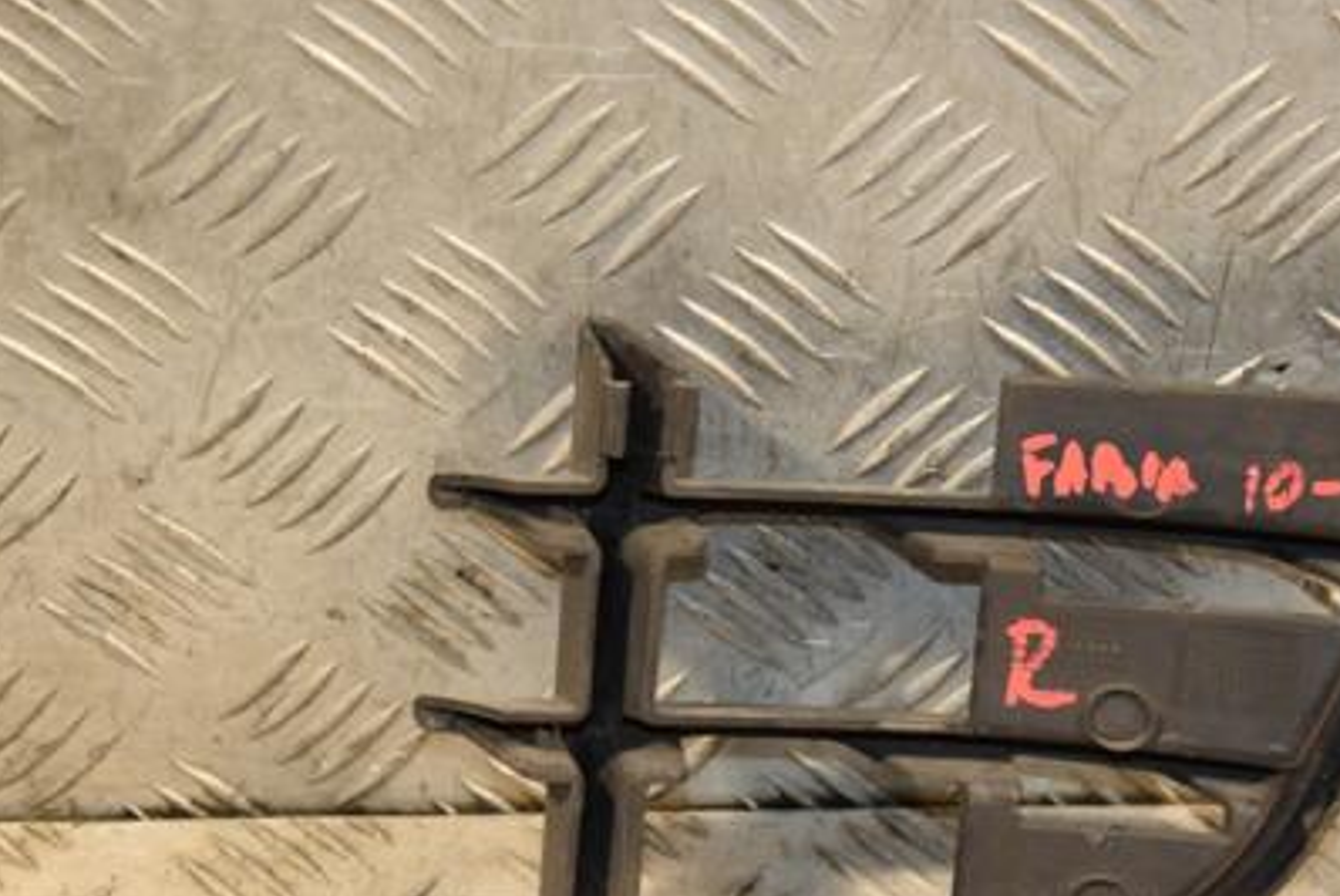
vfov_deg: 10.5
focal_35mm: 131
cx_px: 879
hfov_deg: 15.6
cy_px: 559
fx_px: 4880
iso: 800
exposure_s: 1/125
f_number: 5
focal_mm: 58
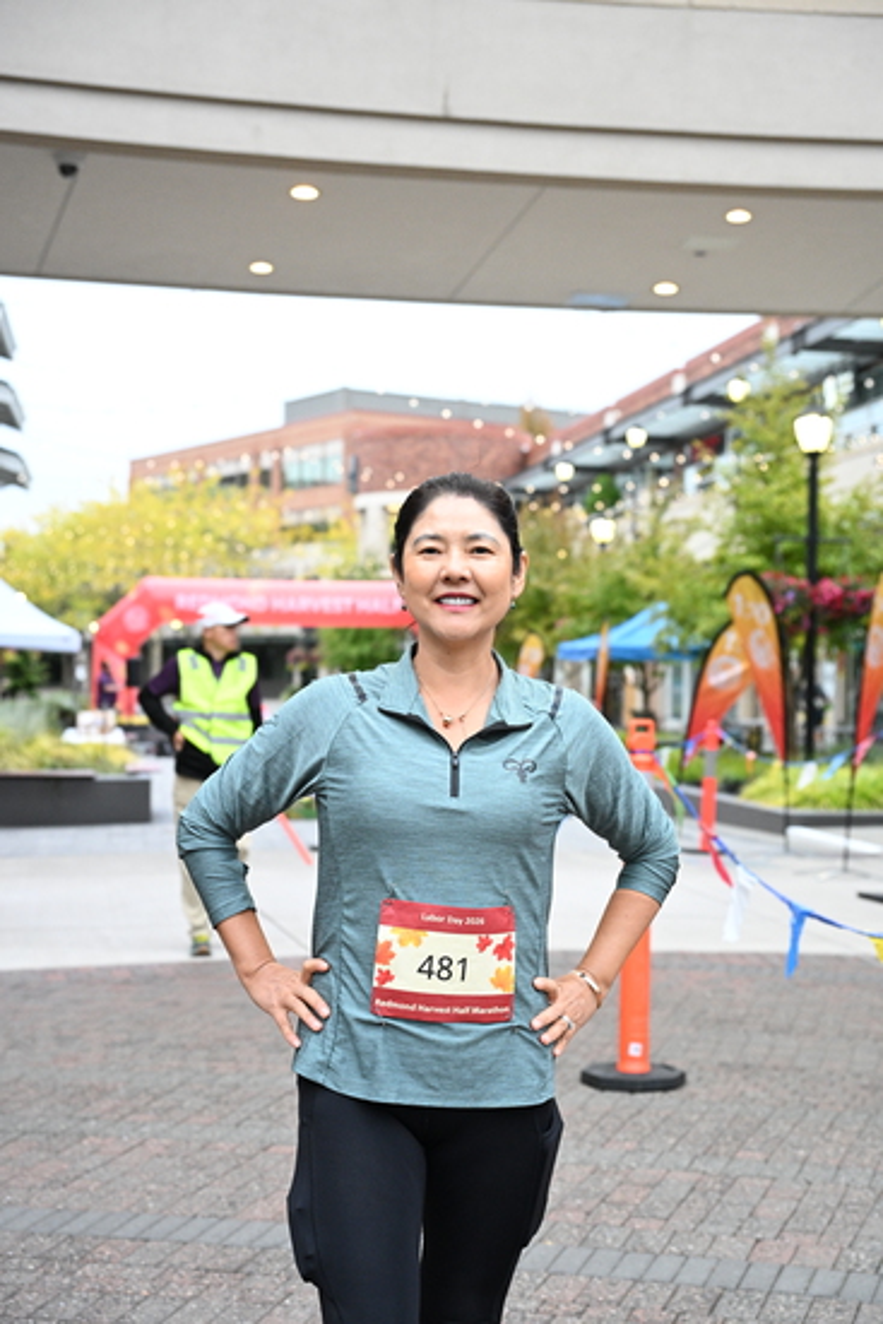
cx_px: 442
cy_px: 662
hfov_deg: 26.5
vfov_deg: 38.9
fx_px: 1875
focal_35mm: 51
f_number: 4
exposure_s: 1/500
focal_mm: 51
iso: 3200
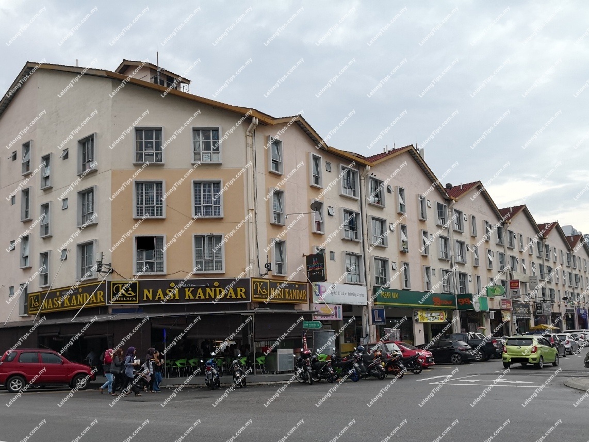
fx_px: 460
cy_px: 221
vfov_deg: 51.4
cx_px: 294
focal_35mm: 27
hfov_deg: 65.3
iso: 50
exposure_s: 1/1328
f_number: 1.6
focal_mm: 3.95
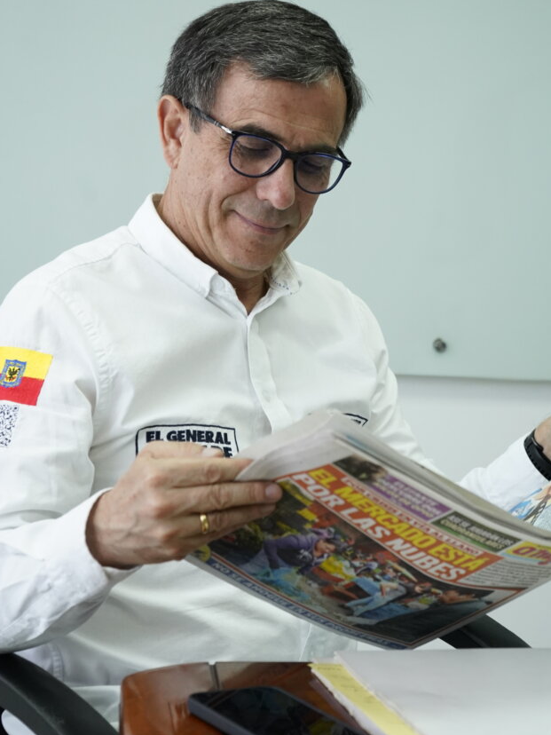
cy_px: 290
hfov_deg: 16.0
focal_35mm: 92
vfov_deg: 21.3
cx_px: 334
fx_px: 1953
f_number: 5.6
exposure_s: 1/400
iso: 3200
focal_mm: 66
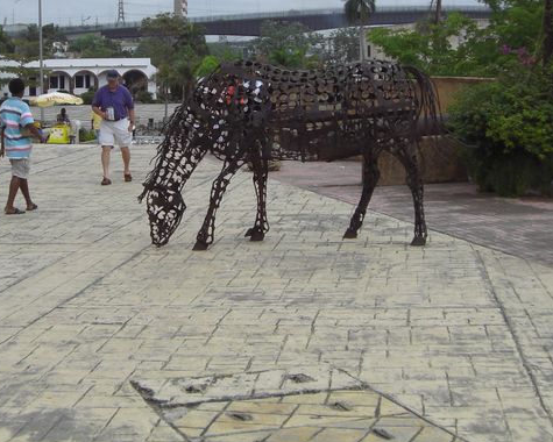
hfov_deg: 23.8
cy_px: 110
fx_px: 1309
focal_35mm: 80
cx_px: 243
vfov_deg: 19.0
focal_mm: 6.2
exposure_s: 1/160
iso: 64
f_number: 8
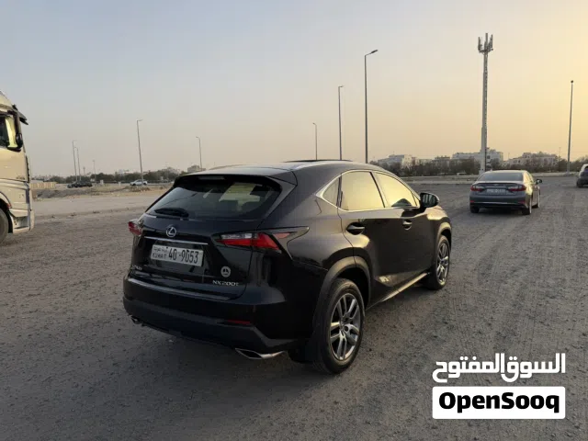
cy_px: 220
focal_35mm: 24
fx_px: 408
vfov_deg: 56.8
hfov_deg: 71.6
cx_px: 294
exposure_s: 1/1727
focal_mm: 6.76
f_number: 1.78
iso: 80
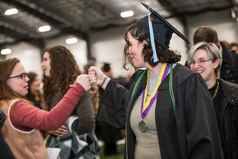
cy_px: 80
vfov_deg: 19.5
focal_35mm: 70
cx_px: 119
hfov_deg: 28.8
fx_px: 463
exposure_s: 1/200
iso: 2500
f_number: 3.2
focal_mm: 70
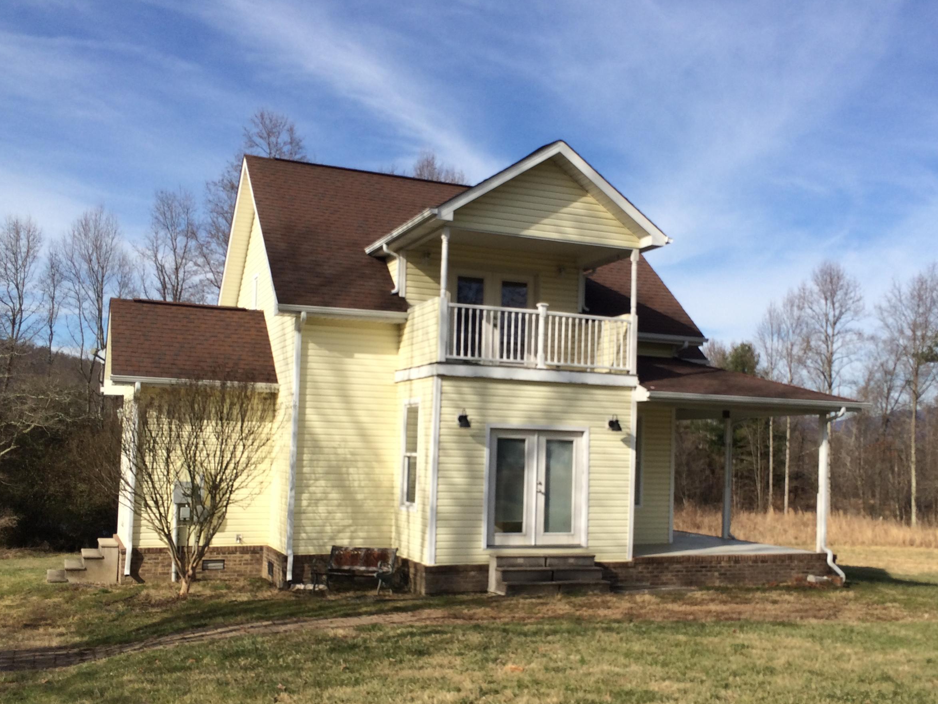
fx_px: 1003
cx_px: 522
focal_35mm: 37
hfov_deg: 50.0
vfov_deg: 38.6
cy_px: 414
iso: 32
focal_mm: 4.15
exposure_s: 1/2564
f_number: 2.2
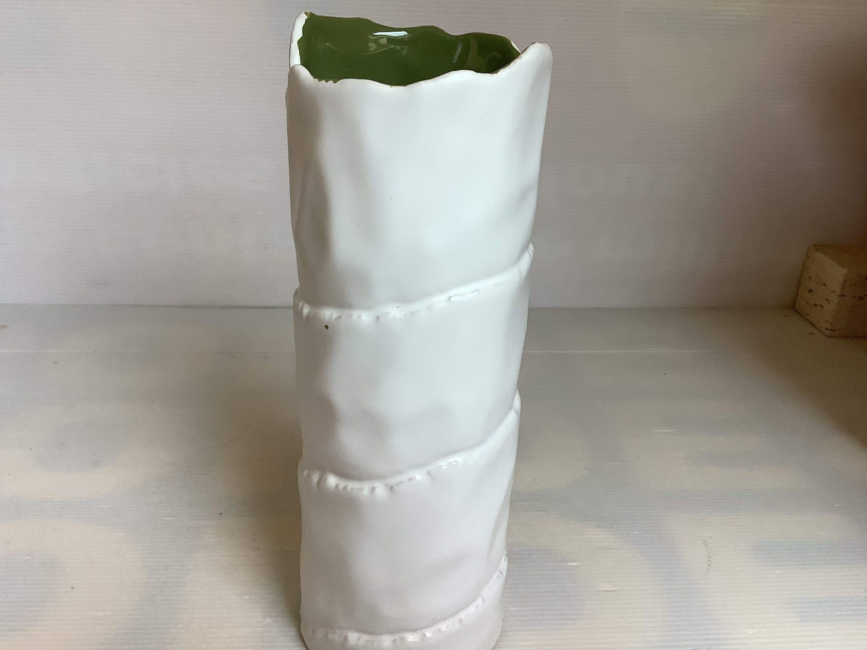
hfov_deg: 52.6
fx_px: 877
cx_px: 409
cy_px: 337
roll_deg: -2.0
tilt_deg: -22.3
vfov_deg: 40.7
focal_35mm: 35
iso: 64
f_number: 2.4
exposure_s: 1/100
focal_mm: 3.3
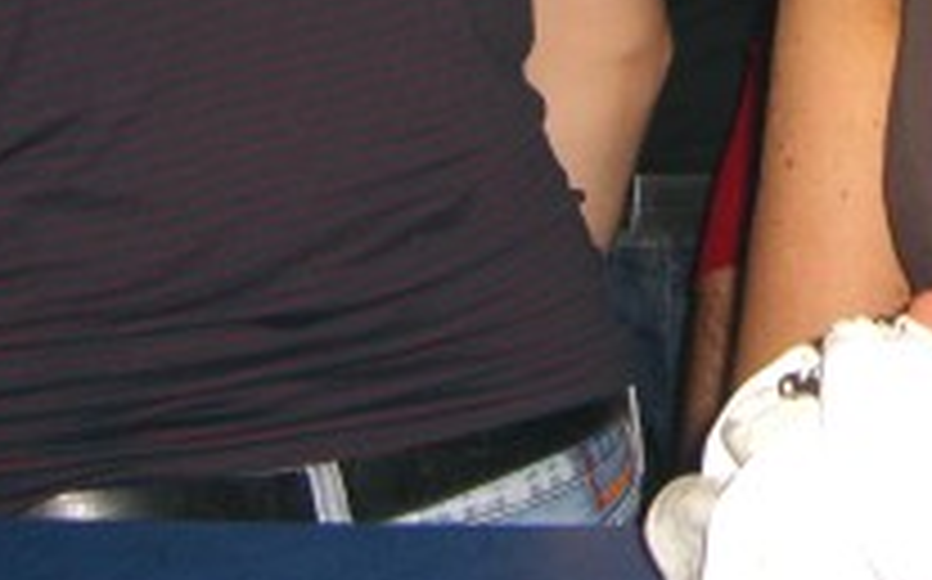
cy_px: -391
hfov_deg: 17.3
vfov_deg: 10.6
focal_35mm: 117
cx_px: 1000
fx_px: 2969
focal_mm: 7.9
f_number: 2.8
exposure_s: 1/60
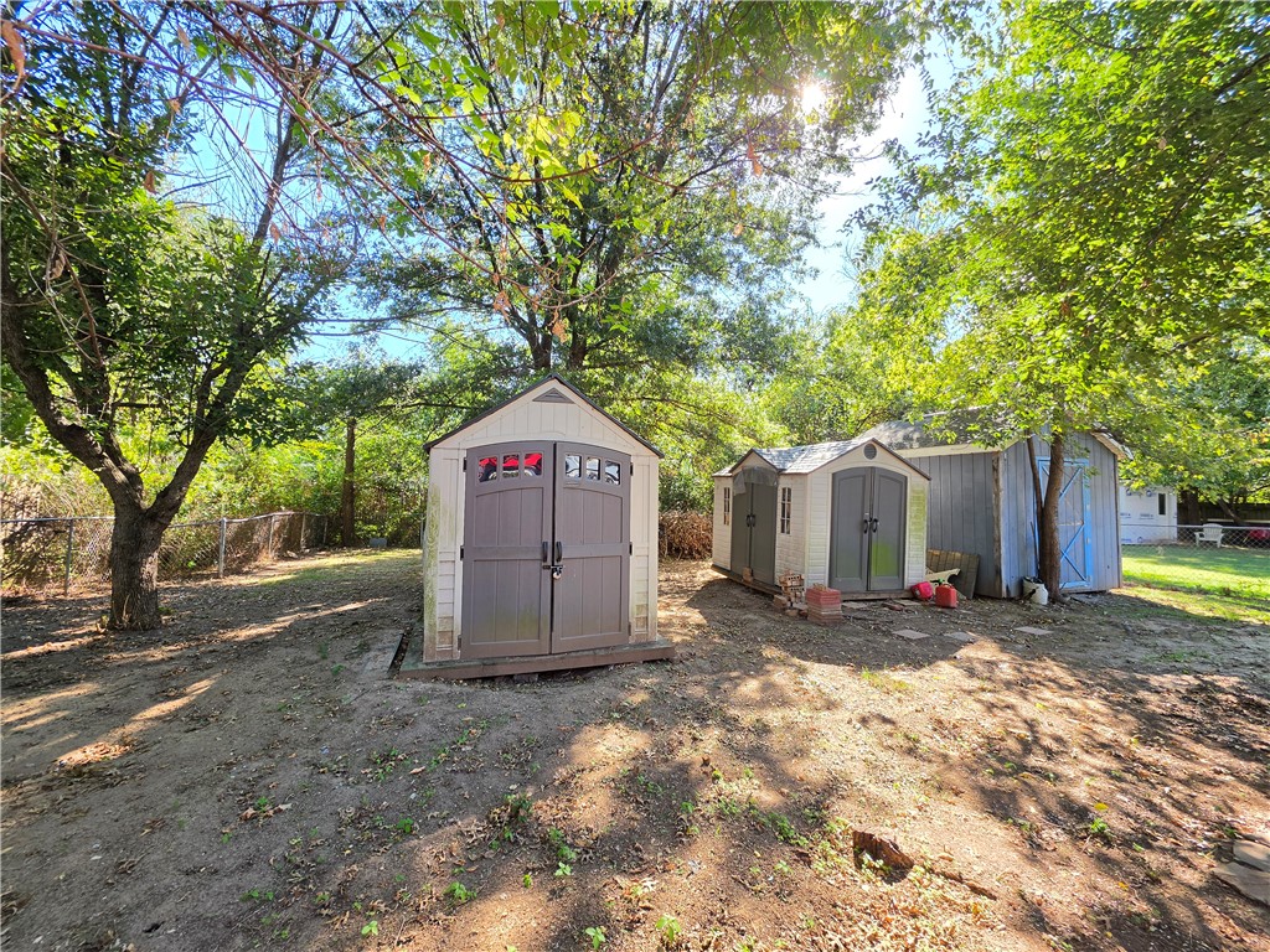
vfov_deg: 89.9
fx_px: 477
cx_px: 635
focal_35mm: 13
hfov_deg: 106.2
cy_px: 476
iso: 20
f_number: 1.9
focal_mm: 2.2
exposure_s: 1/120
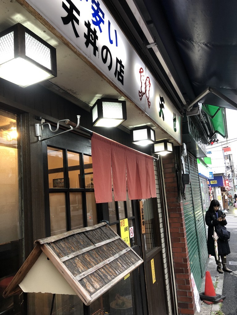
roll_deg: +4.3
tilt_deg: +5.2
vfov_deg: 63.4
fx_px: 256
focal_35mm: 28
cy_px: 158
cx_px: 118
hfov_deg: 49.7
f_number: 1.8
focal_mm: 3.99
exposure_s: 1/33
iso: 32
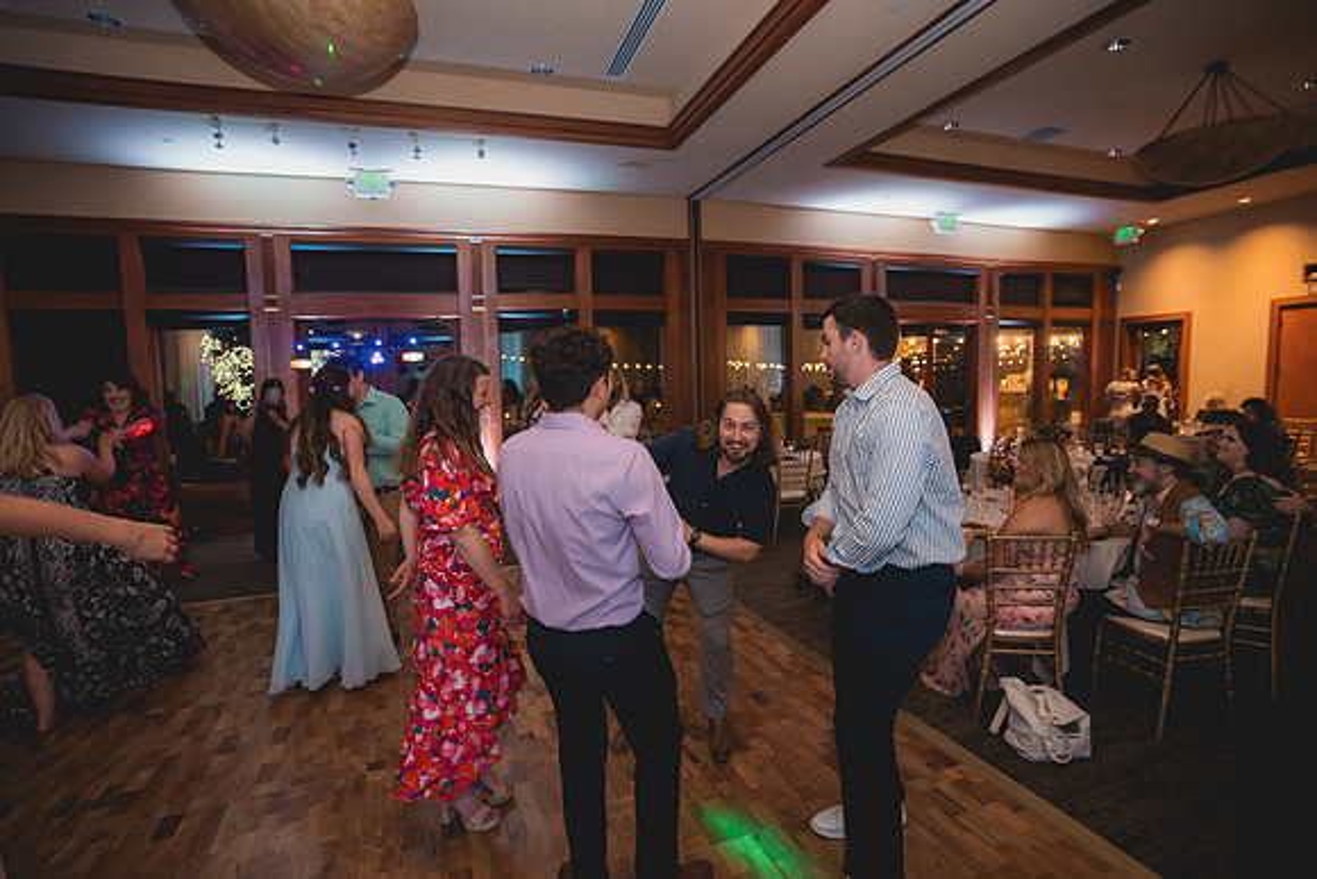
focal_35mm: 17
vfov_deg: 70.5
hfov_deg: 93.3
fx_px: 622
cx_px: 658
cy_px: 440
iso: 2500
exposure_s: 1/50
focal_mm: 17
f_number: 2.8
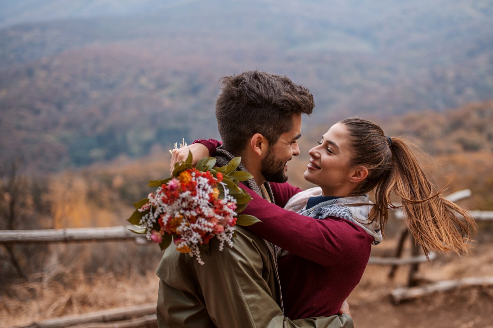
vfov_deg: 29.1
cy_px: 206
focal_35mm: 46
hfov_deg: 42.5
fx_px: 630
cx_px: 305
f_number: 1.6
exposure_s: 1/3200
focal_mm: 35
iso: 200
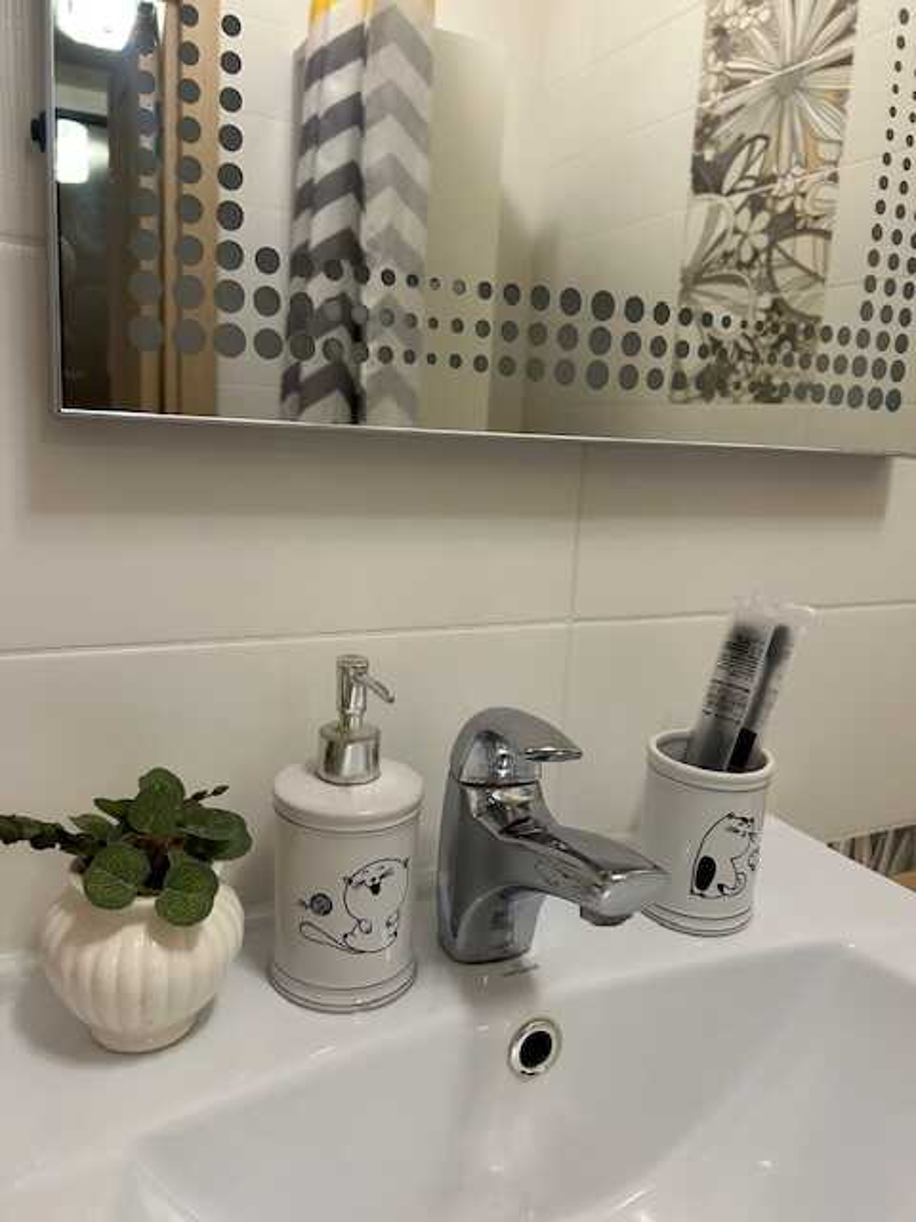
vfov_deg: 67.3
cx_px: 458
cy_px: 611
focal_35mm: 26
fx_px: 917
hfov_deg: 53.1
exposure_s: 1/60
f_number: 1.5
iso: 160
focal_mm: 5.7
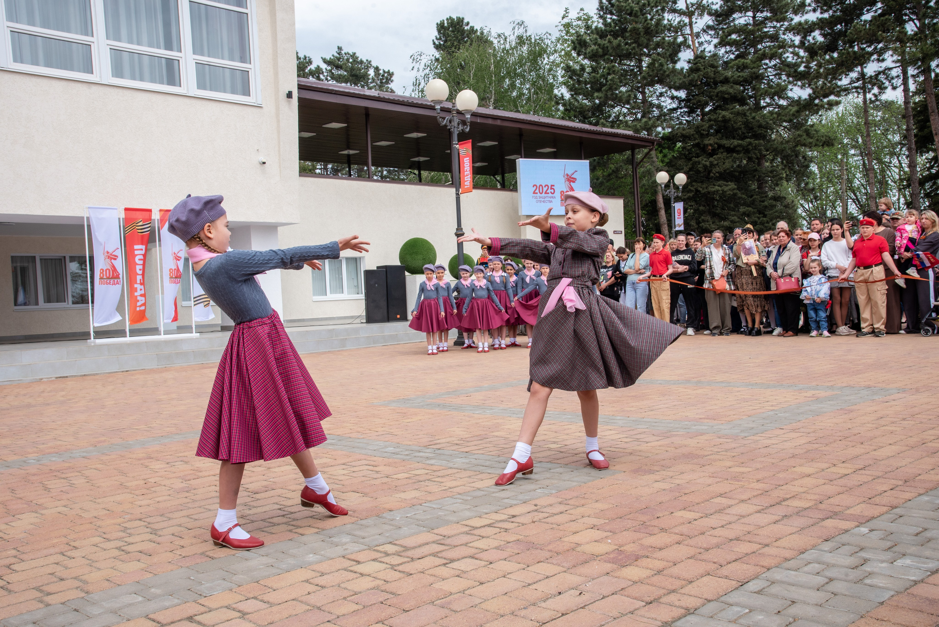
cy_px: 314
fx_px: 913
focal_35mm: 35
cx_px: 470
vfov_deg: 37.9
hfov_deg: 54.4
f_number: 13
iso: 320
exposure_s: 1/160
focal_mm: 35
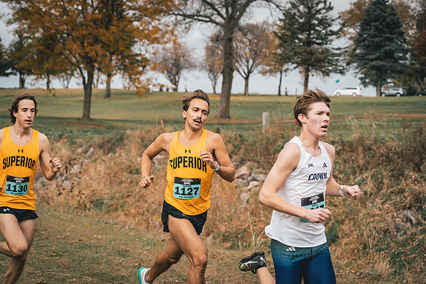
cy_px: 142
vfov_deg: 13.8
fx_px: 1172
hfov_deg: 20.6
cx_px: 213
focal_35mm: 99
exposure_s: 1/1250
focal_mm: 99
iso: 400
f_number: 6.3
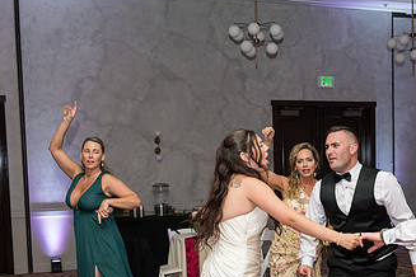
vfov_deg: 21.6
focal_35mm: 62
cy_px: 233
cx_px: 277
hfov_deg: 32.1
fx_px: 716
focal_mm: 35
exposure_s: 1/320
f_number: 4
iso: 1600
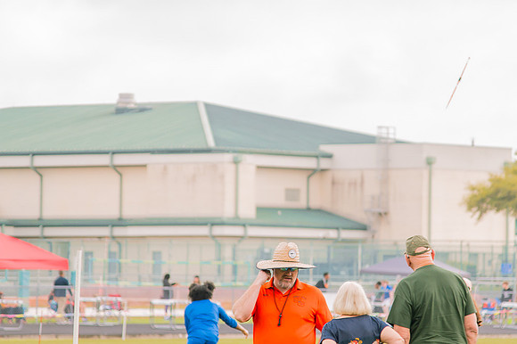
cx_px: 293
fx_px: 3656
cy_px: 182
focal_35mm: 255
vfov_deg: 5.4
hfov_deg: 8.1
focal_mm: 120
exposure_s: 1/200
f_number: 4
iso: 200
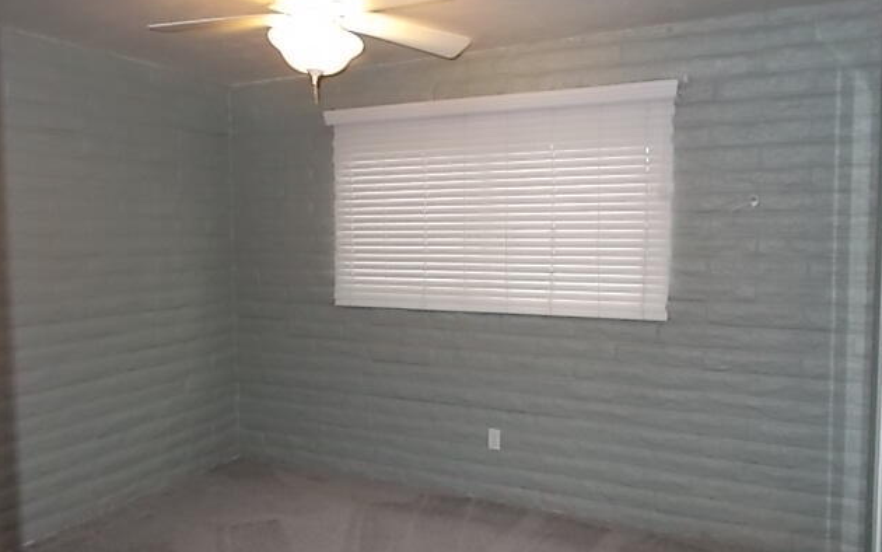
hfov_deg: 66.5
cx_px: 441
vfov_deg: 44.6
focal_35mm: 28
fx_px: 673
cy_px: 284
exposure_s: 1/25
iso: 220
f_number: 3.2
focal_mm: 4.6
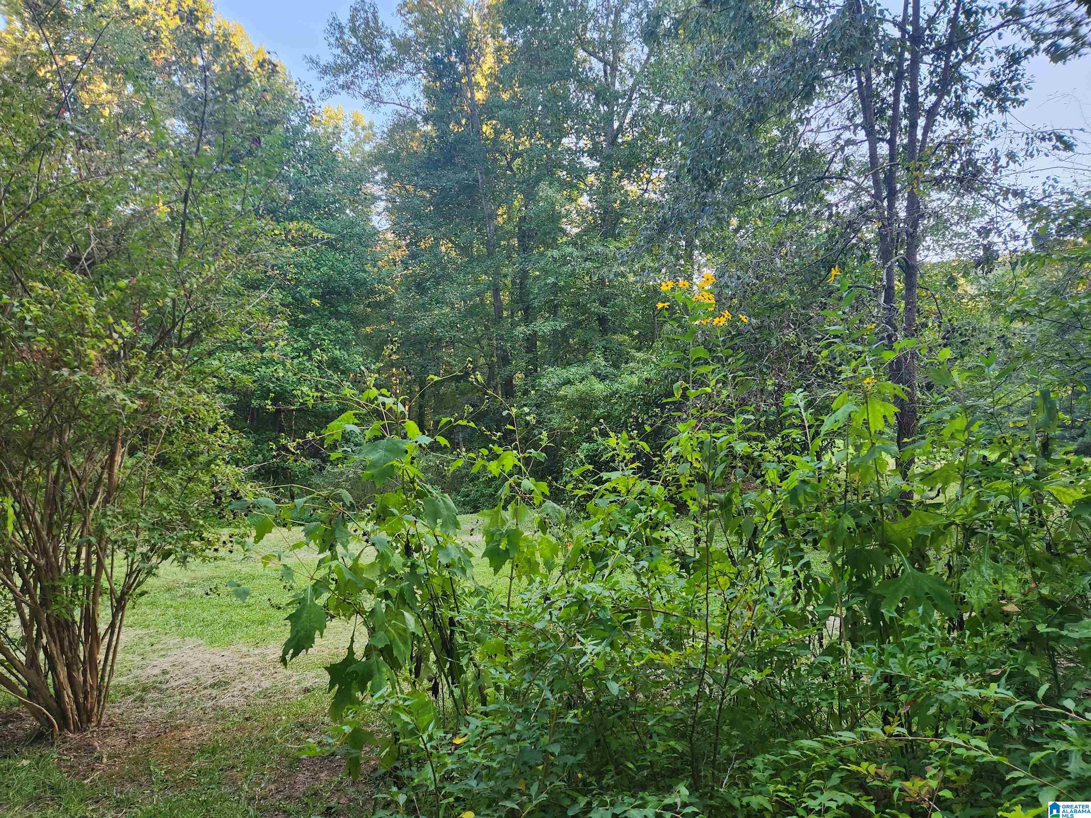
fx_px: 725
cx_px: 546
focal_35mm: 23
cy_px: 409
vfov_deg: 58.9
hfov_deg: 73.9
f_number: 1.8
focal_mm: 5.4
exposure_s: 1/180
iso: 125
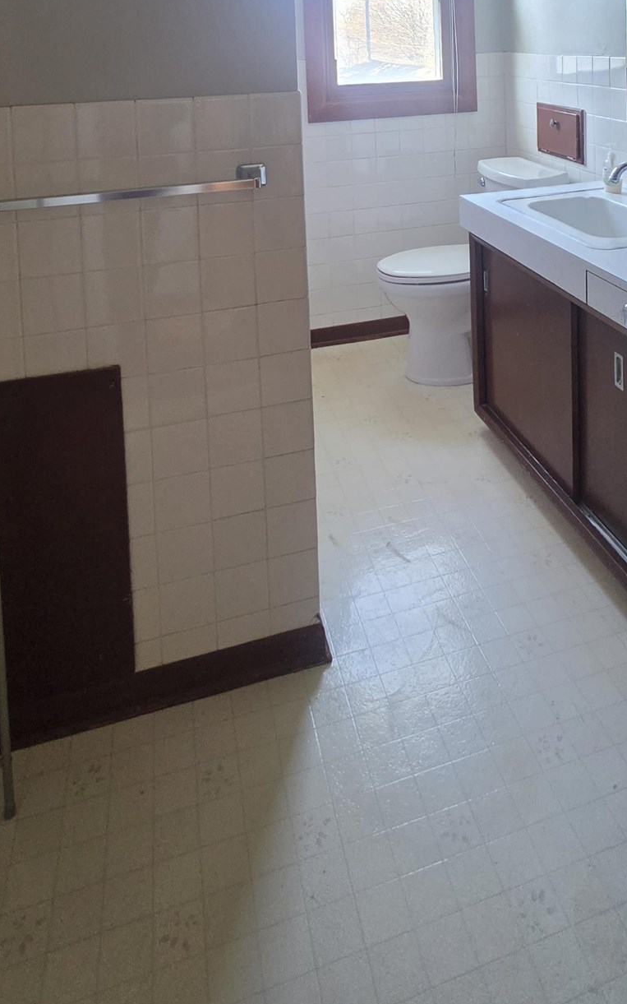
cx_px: 392
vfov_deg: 58.9
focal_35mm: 26
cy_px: 82
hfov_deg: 47.2
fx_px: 711
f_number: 1.9
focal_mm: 2.2
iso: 320
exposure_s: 1/60
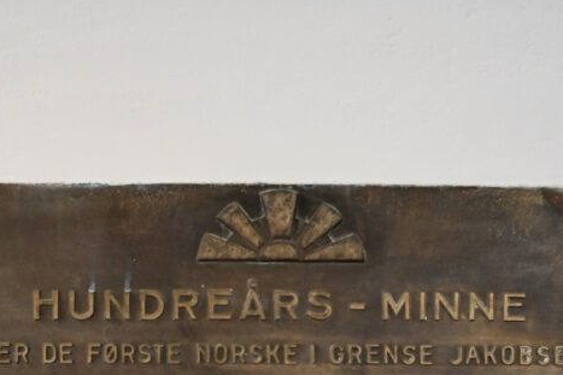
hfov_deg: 29.7
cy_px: 396
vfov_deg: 19.3
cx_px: 275
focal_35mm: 68
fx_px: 1063
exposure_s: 1/160
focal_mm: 31
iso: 2500
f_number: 2.8
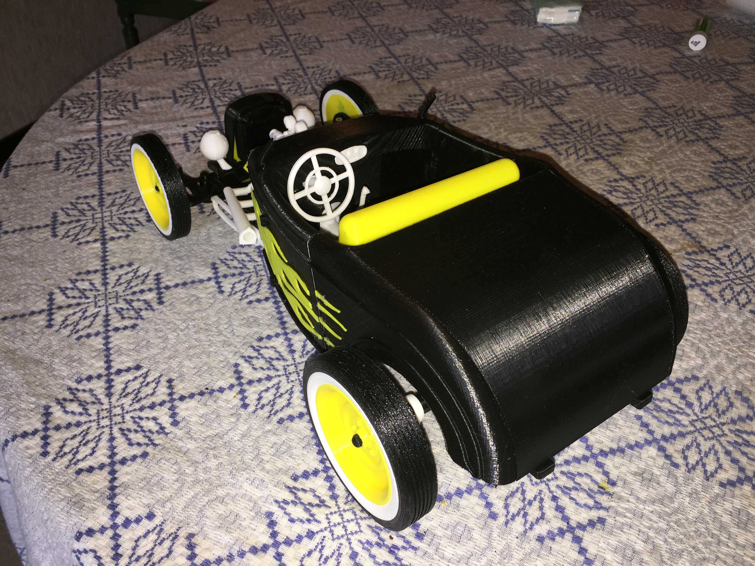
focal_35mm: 29
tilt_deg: -39.9
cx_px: 378
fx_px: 633
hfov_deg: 61.7
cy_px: 283
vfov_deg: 48.2
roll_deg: -1.0
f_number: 2.2
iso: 32
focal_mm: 4.15
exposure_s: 1/33
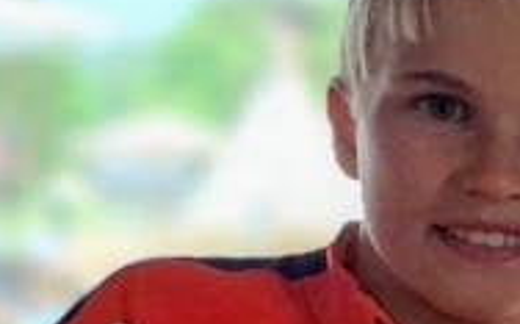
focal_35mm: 113
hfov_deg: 16.4
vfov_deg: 11.5
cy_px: 280
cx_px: 835
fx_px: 1599
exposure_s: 1/50
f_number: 1.8
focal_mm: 4.69
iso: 125
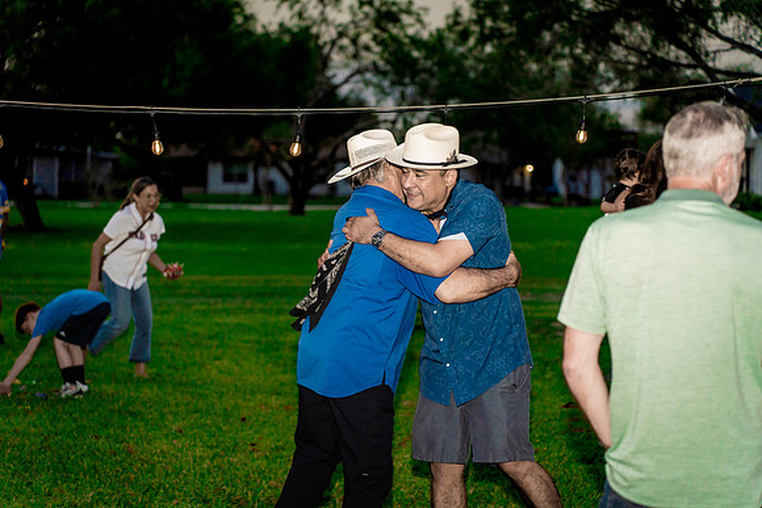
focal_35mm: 74
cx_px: 381
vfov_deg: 18.4
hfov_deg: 27.3
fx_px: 1567
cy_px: 254
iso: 2000
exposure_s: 1/250
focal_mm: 74
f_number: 2.8
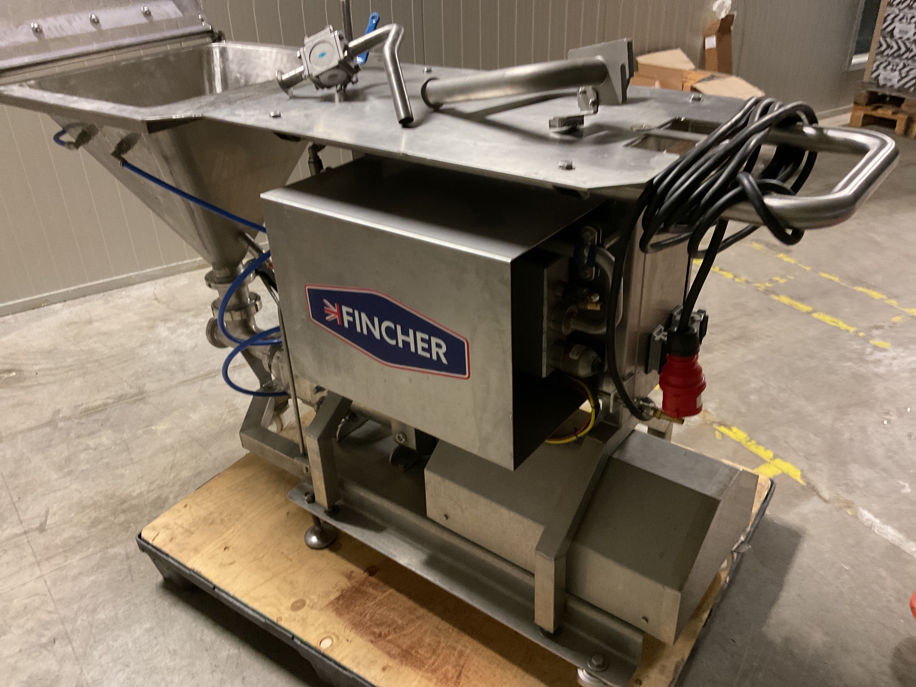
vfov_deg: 48.2
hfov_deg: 61.7
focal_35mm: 29
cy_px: 344
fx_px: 768
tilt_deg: -30.2
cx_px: 458
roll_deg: +2.4
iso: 320
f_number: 1.8
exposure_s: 1/33
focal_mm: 3
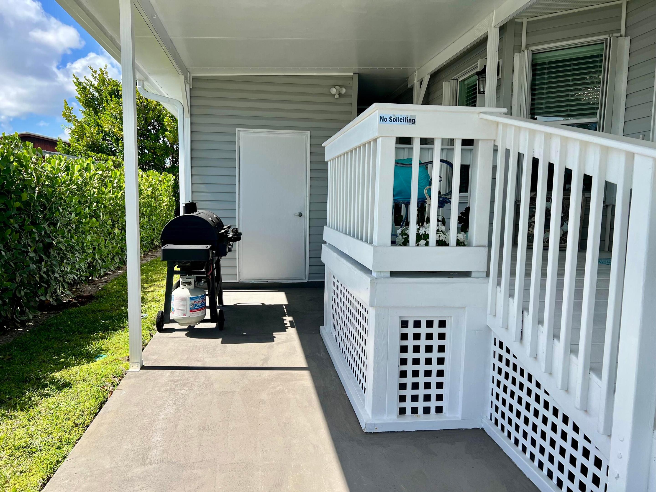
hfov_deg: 67.3
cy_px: 246
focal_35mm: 26
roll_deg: -1.3
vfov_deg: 53.1
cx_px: 328
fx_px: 493
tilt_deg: -6.6
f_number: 1.5
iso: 50
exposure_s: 1/2513
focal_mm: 5.7
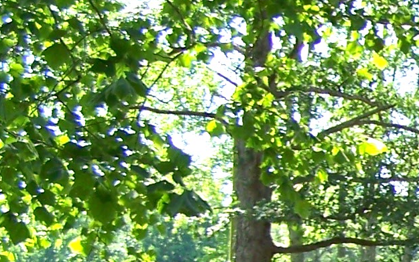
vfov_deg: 7.8
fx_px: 1908
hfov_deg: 11.4
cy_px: 341
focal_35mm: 167
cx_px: 828
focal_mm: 6.3
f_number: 2.8
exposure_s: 1/160
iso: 64
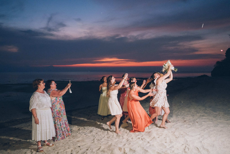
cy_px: 87
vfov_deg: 46.1
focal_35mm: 28
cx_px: 118
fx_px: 180
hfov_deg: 65.2
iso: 4000
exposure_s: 1/250
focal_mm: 24
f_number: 2.5
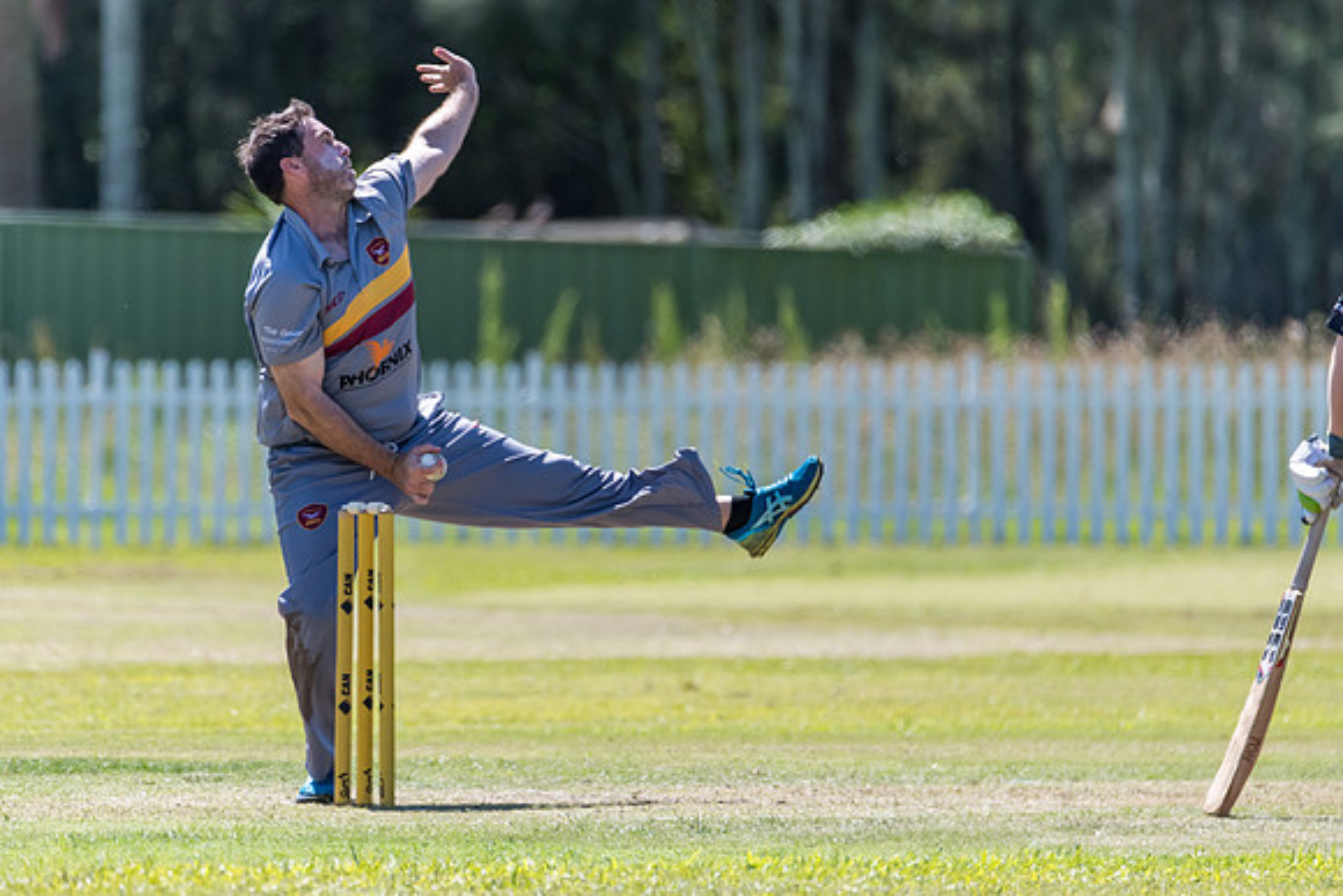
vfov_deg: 1.9
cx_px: 546
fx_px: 26578
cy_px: 390
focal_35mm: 712
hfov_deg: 2.9
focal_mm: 600
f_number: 6.3
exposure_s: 1/2000
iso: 900
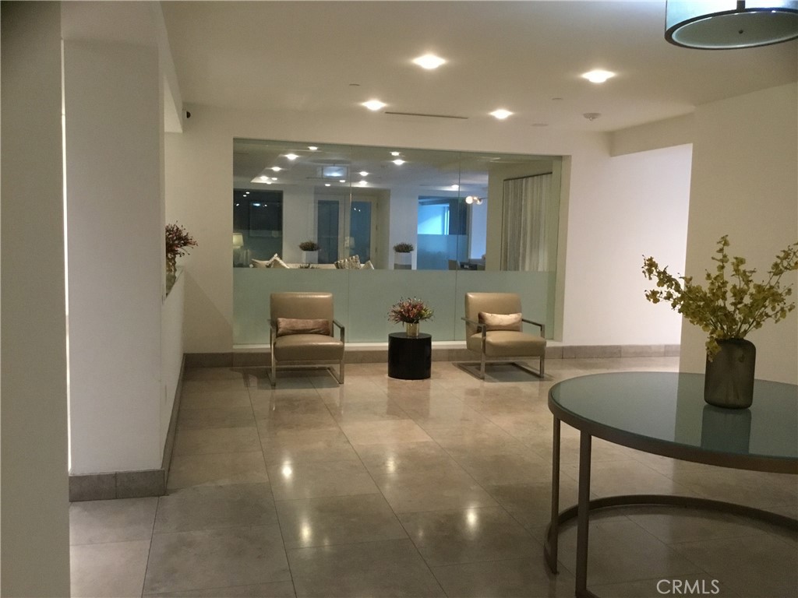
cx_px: 399
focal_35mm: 31
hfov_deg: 58.4
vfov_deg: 45.4
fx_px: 715
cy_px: 299
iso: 200
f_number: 2.4
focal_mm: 3.3
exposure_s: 1/15
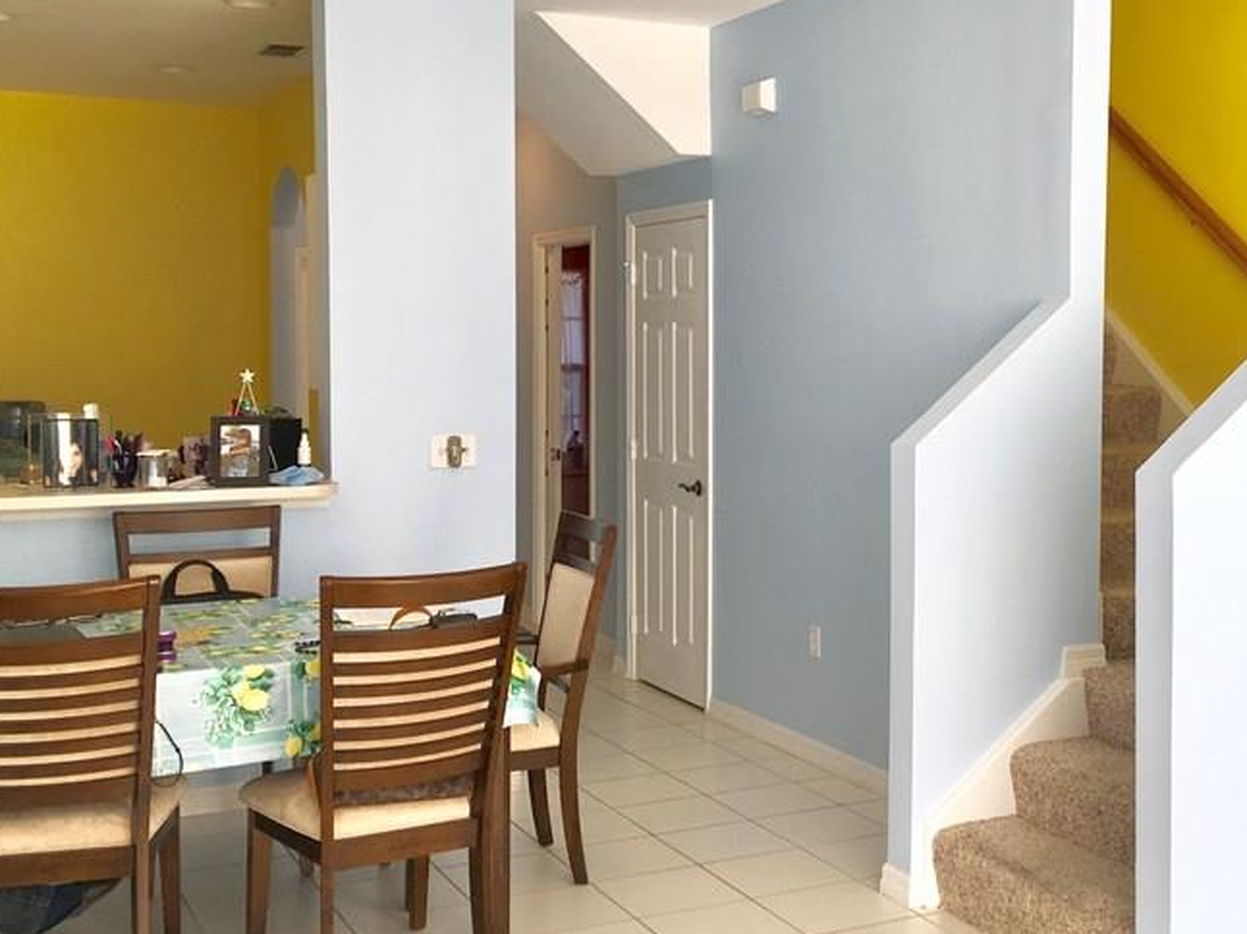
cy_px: 415
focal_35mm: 46
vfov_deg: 31.5
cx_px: 836
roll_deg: +0.3
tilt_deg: -1.1
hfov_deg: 40.7
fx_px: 1656
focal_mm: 4.15
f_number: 2.2
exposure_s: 1/120
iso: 32
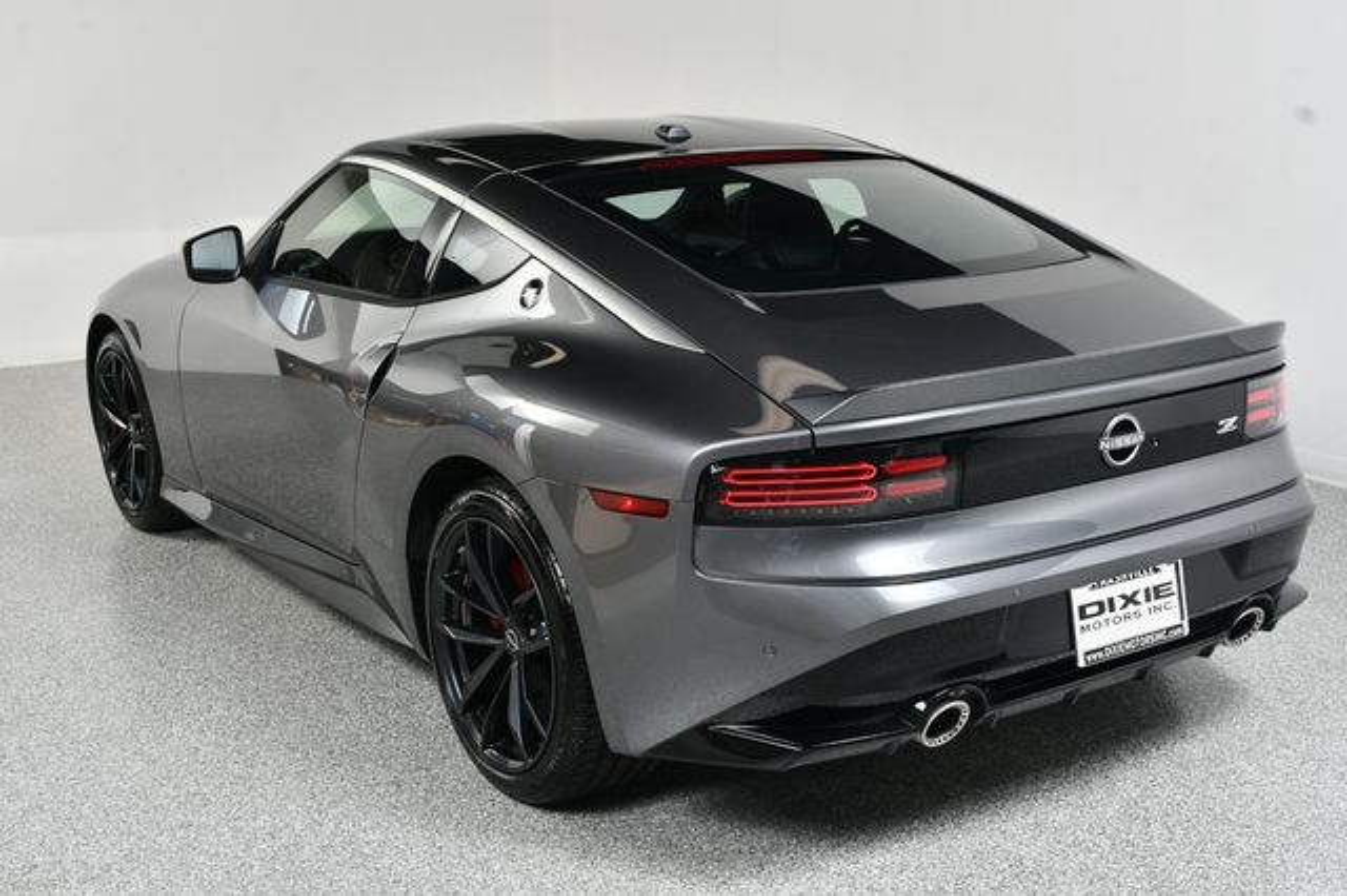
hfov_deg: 43.6
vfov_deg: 29.8
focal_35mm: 45
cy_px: 448
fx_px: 1683
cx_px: 674
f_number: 9
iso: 100
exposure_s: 1/160
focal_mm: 30
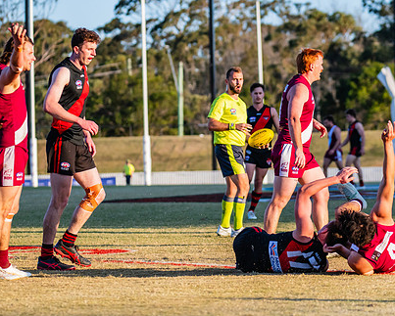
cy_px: 182
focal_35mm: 232
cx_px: 278
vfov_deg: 6.7
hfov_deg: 8.3
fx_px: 2714
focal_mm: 170
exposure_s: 1/1600
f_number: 5.6
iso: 800
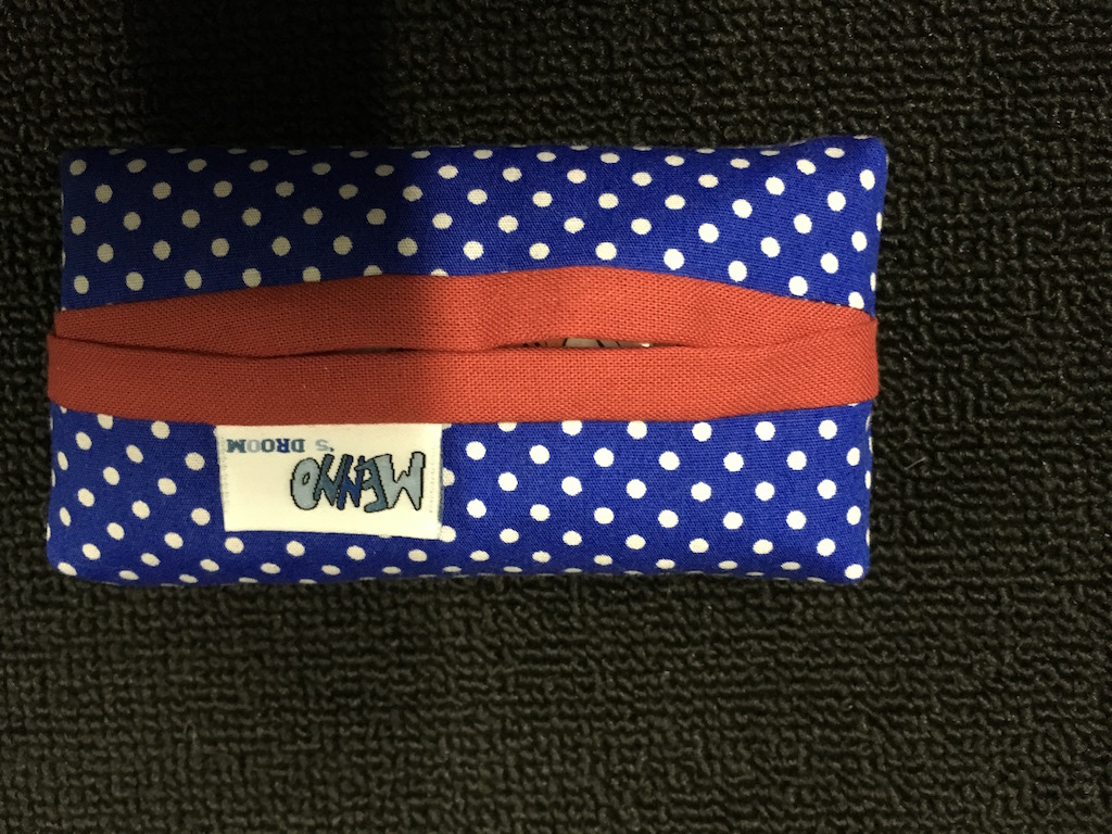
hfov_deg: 61.7
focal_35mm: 29
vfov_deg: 48.2
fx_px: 932
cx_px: 556
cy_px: 417
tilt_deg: -83.4
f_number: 2.2
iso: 250
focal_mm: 4.15
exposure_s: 1/17
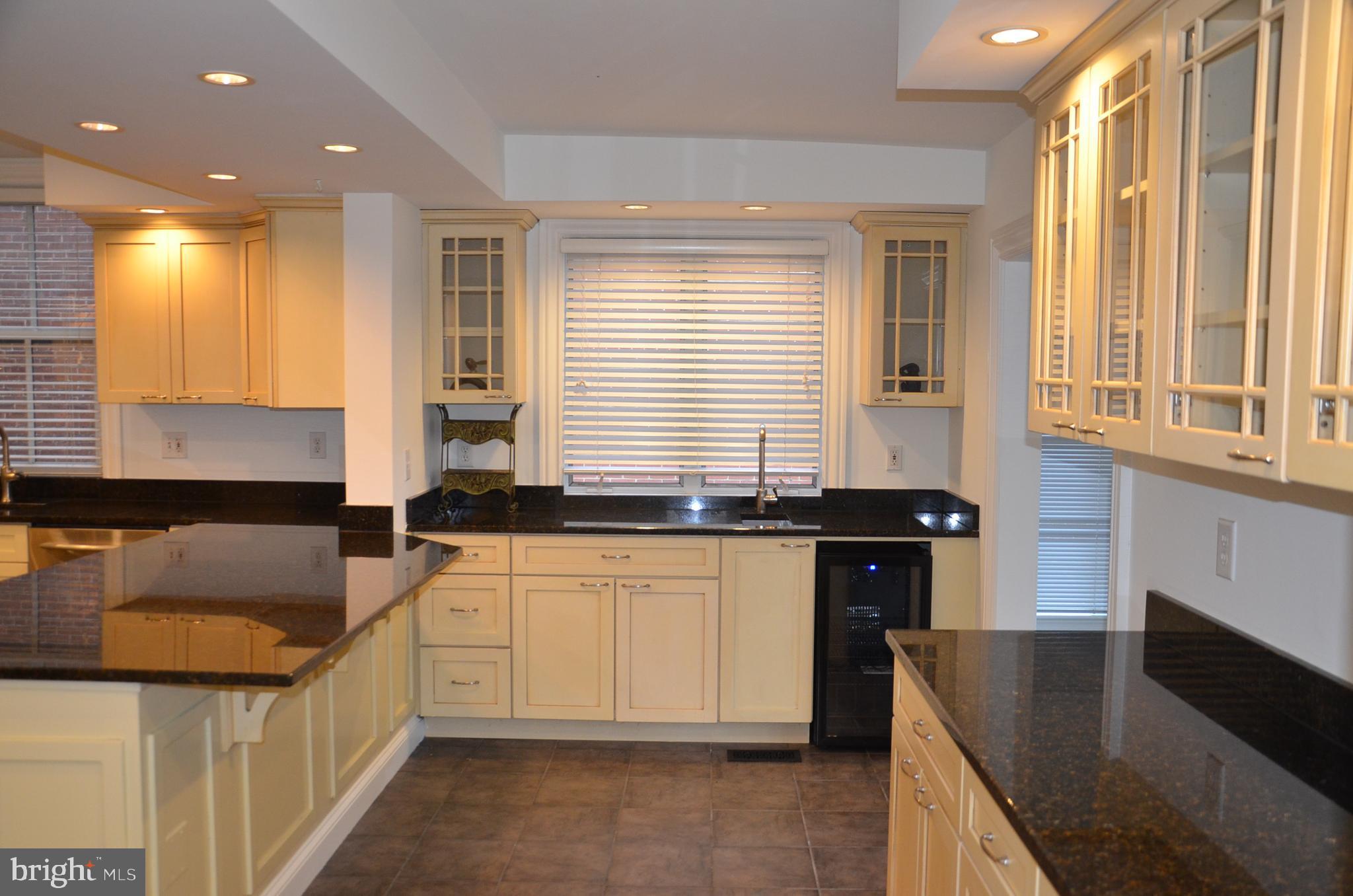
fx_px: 1181
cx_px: 676
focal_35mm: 32
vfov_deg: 41.5
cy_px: 448
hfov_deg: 59.6
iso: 800
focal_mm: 21
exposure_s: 1/60
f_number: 3.8
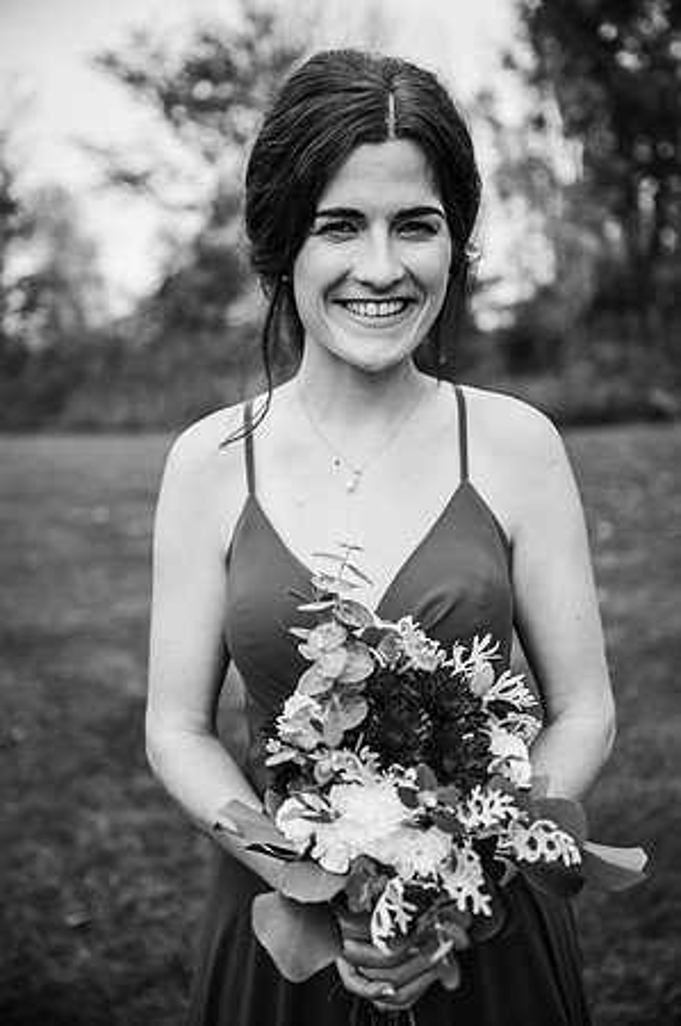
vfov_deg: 46.4
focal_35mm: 42
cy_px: 513
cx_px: 340
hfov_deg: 31.8
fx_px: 1194
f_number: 2.8
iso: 200
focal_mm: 42
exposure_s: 1/1000
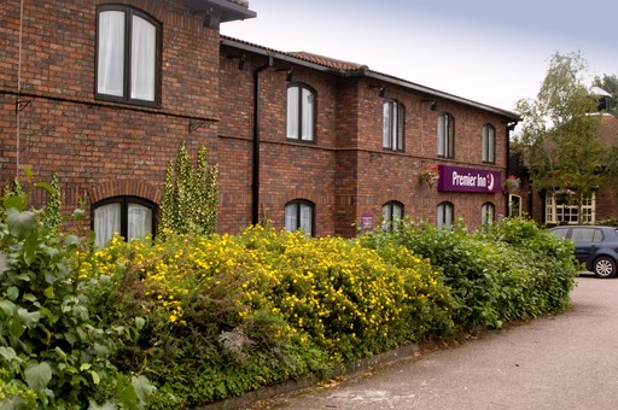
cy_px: 205
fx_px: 720
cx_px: 309
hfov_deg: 46.5
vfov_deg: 31.8
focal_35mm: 42
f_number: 10
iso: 200
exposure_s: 1/50
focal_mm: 28
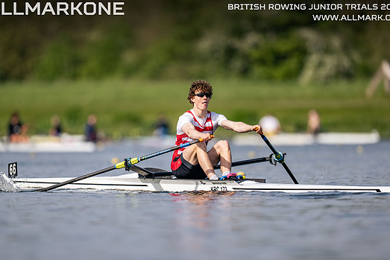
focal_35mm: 665
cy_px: 137
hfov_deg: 3.1
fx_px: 7206
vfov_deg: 2.1
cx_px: 195
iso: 200
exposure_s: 1/2500
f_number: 4
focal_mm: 600
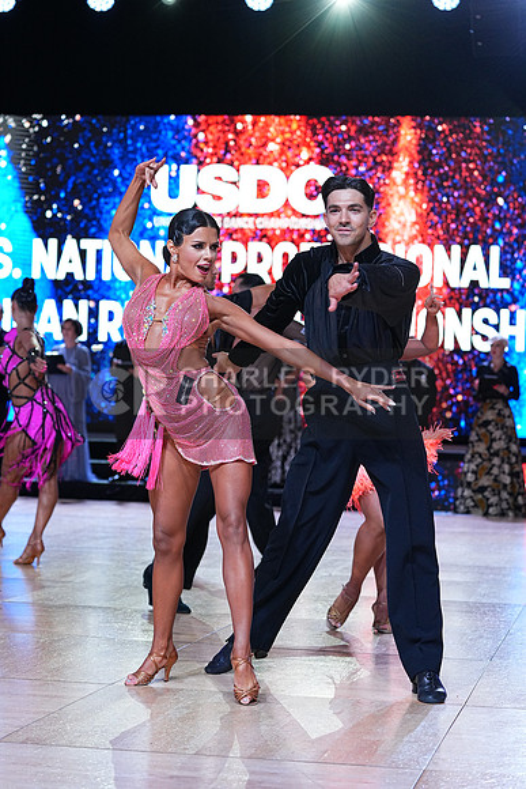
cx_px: 263
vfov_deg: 24.8
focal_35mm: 82
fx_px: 1796
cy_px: 394
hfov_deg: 16.7
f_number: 4
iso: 1250
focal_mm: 82
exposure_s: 1/500
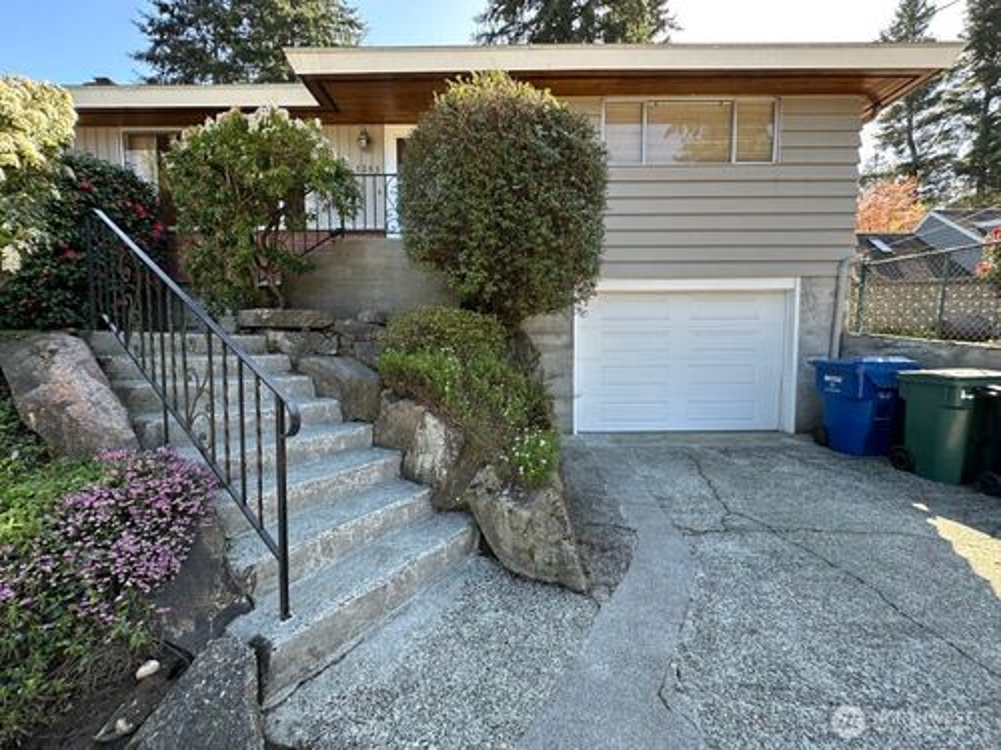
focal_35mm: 14
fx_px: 405
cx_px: 500
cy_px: 375
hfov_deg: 102.1
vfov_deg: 85.7
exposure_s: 1/138
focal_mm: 2.22
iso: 40
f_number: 2.2
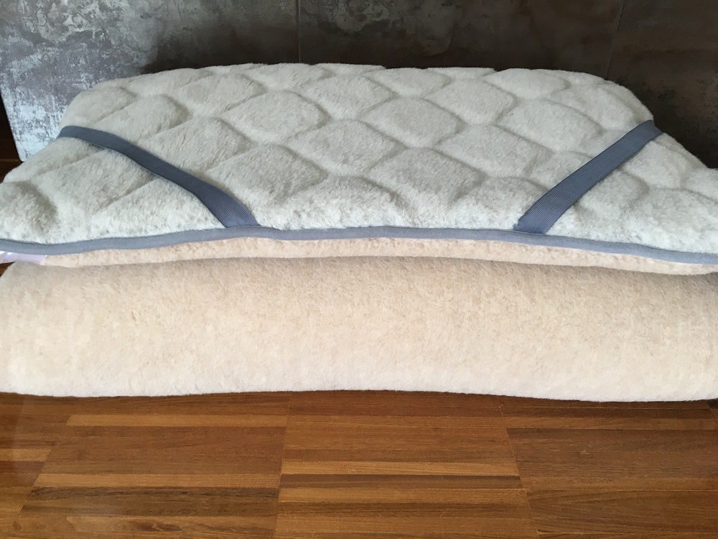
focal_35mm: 29
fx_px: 602
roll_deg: -0.3
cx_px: 359
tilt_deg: -31.6
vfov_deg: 48.2
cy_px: 270
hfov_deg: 61.7
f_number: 2.2
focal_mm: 4.15
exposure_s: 1/33
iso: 80
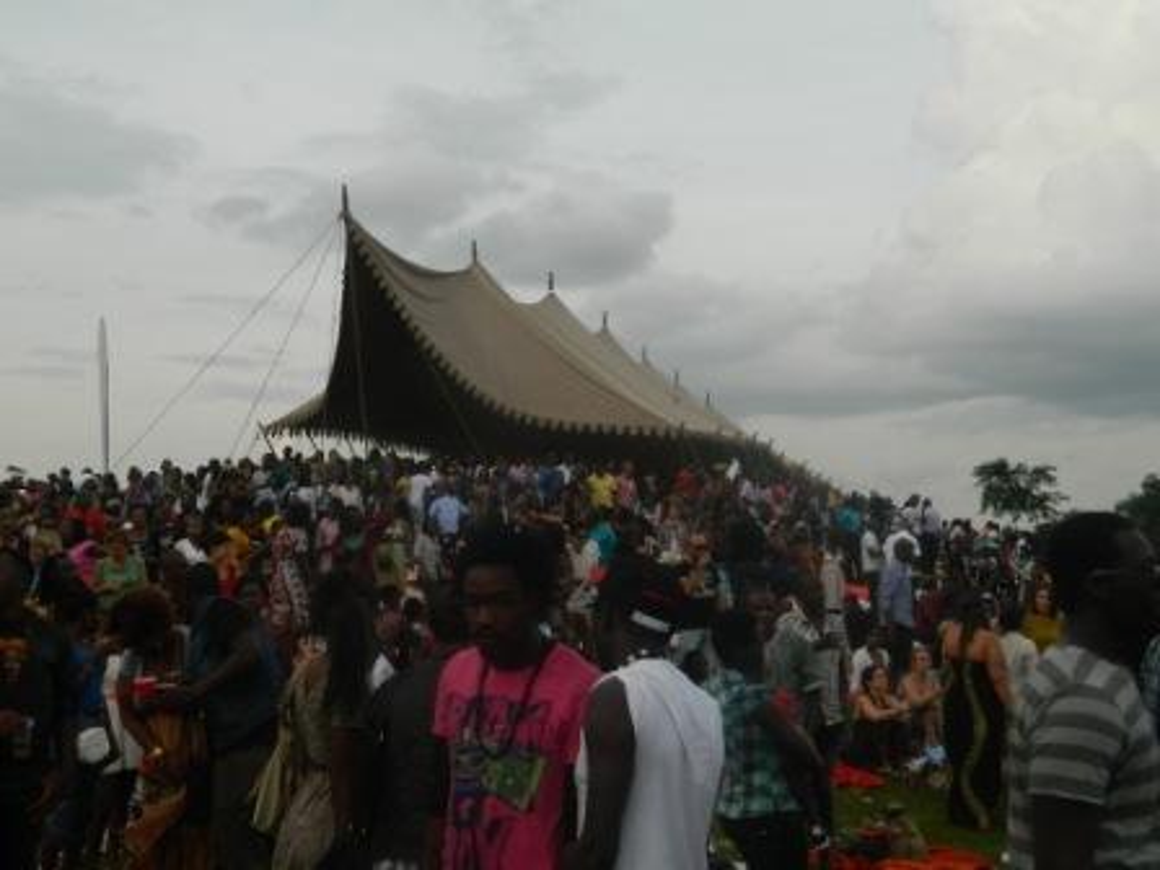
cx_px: 580
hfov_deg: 40.4
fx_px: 1575
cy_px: 435
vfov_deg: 30.9
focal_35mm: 47
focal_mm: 8.4
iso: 140
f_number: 3.6
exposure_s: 1/400
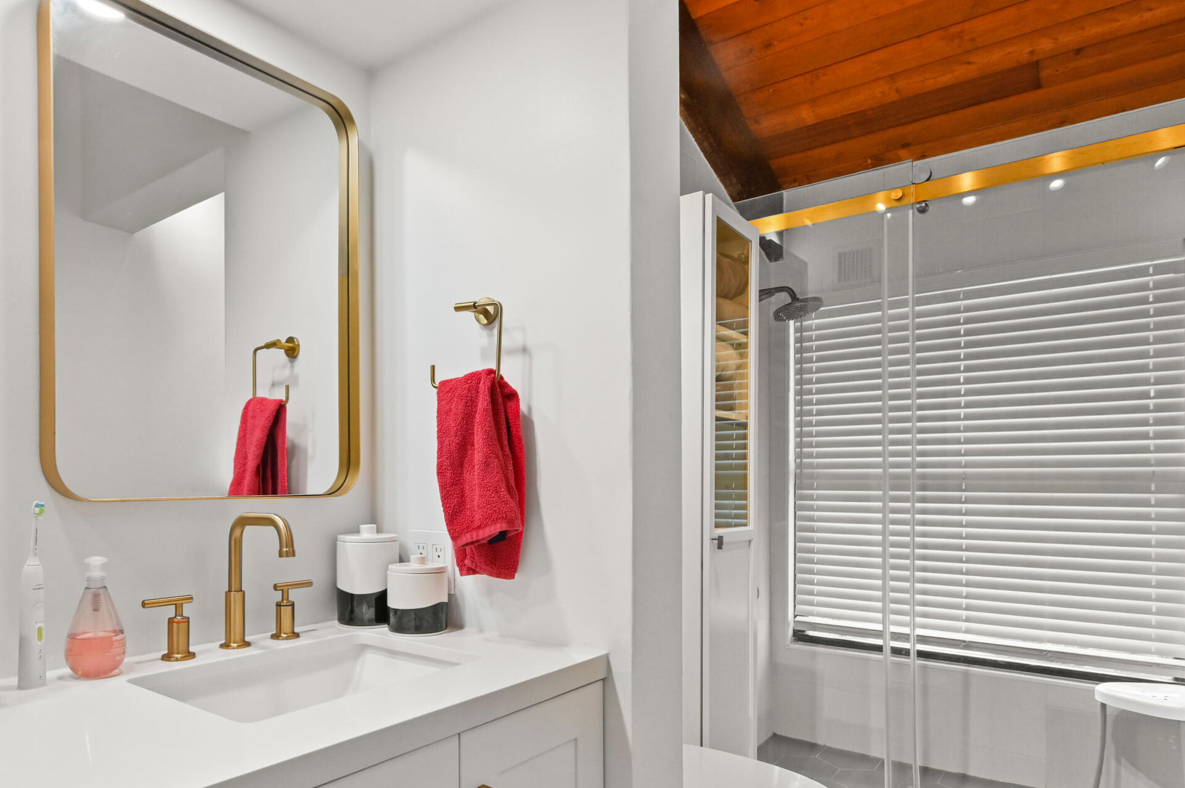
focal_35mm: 22
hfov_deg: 77.8
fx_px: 724
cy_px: 498
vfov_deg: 56.4
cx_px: 478
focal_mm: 14
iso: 400
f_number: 9
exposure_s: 1/25
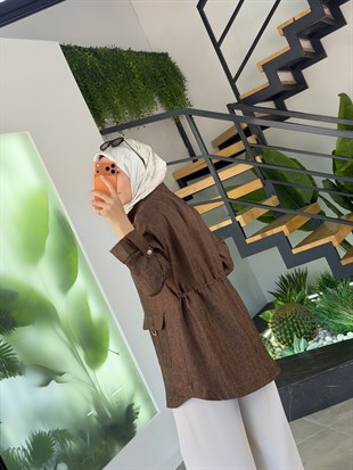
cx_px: 176
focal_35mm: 48
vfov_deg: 39.6
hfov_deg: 30.3
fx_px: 652
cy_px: 235
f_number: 1.78
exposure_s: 1/181
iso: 80
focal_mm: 6.76
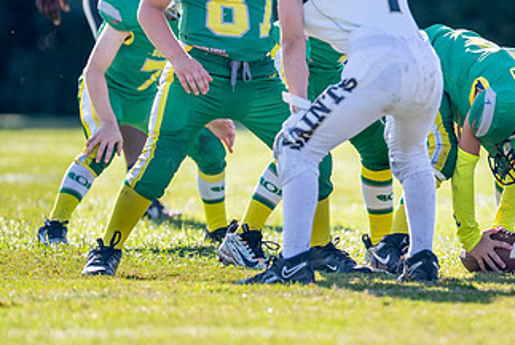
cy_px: 128
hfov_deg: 3.5
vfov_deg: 2.4
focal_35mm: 586
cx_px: 495
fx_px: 8390
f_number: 2.8
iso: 250
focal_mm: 200
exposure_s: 1/2500
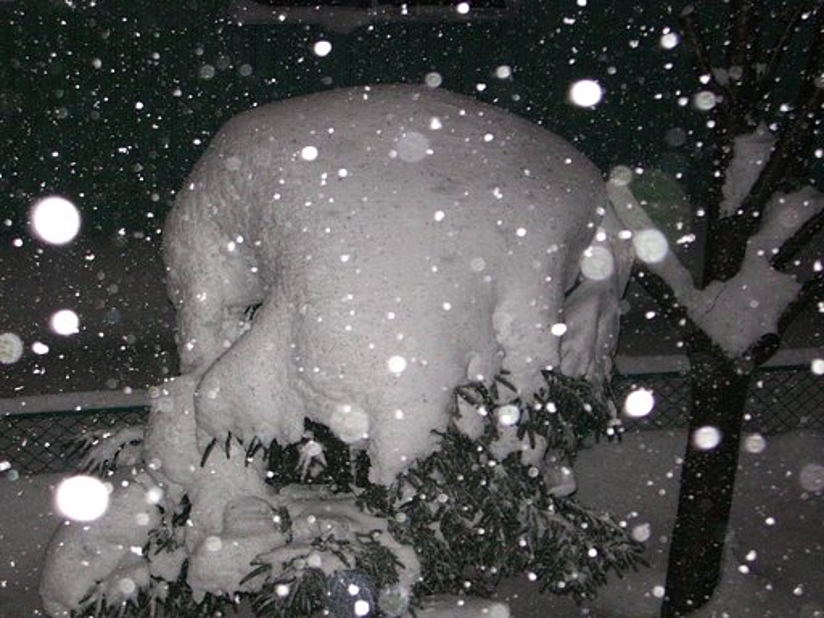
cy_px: 309
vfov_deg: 19.9
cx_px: 412
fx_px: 1761
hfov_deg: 26.3
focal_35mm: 74
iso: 200
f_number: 3.9
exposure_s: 1/50
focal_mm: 12.2
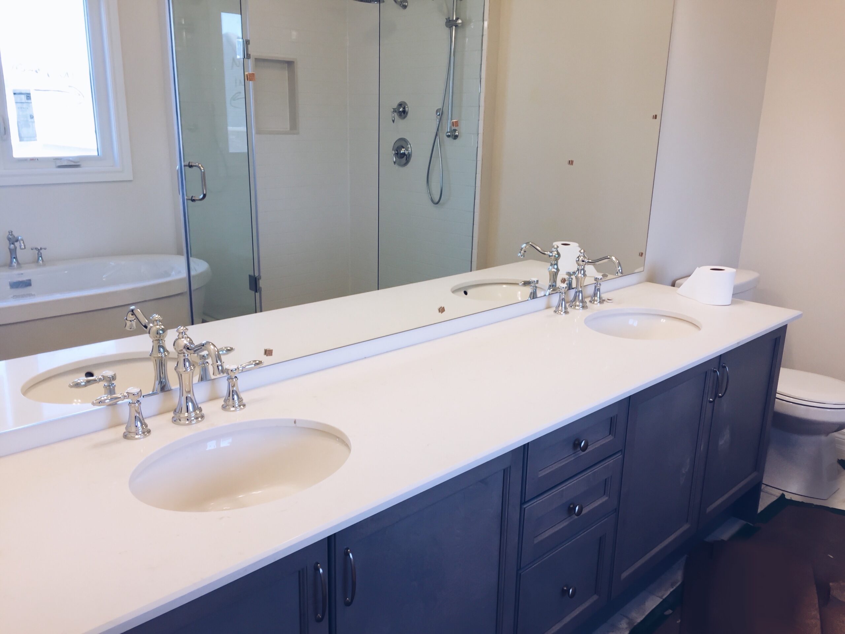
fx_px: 708
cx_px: 422
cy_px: 317
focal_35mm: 29
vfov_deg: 48.2
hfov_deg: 61.7
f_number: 2.2
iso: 40
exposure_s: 1/60
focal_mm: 4.15
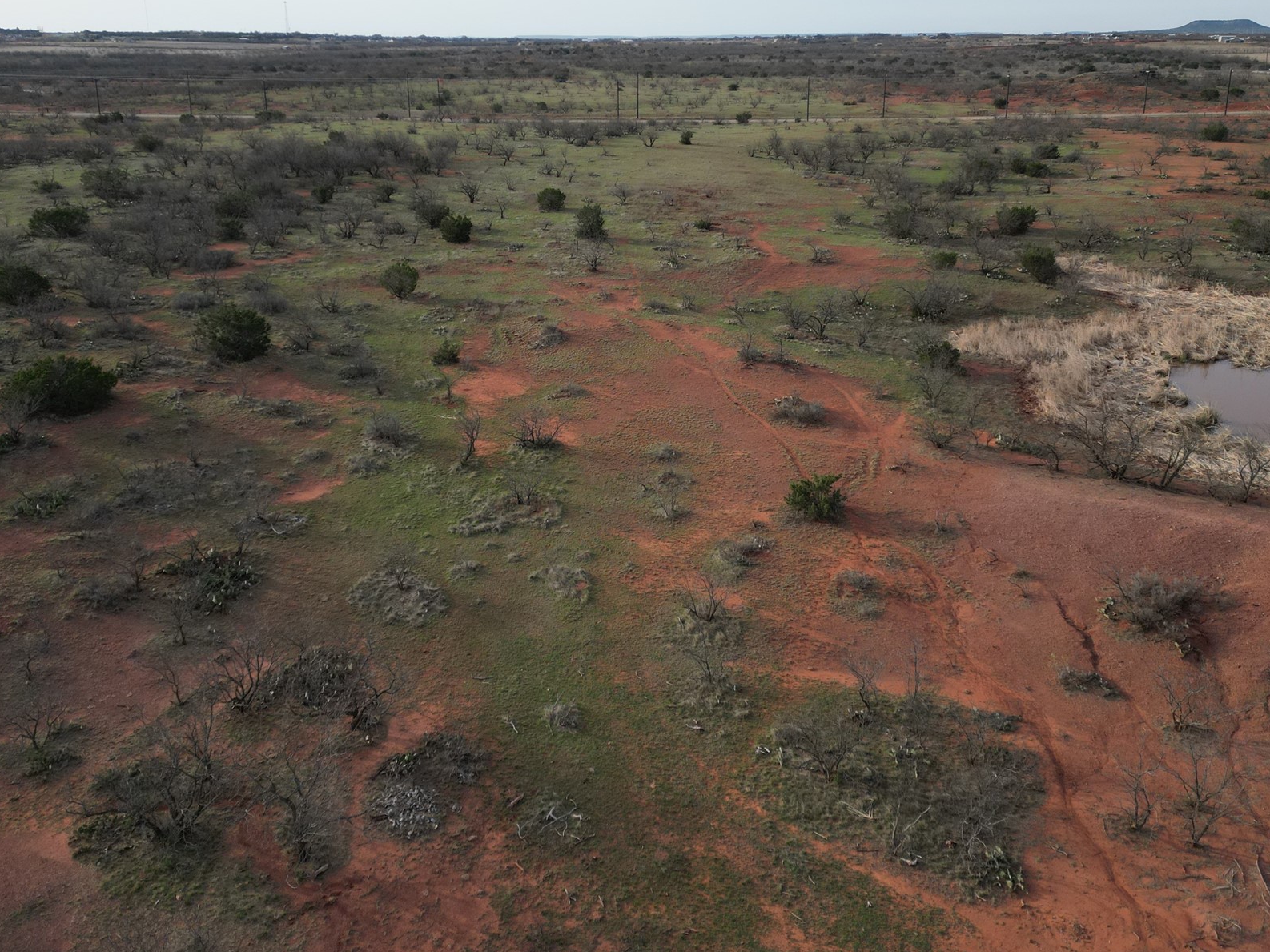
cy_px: 343
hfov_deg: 58.4
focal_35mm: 31
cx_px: 633
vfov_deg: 45.0
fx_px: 1137
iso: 160
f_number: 1.7
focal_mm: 6.72
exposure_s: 1/2500
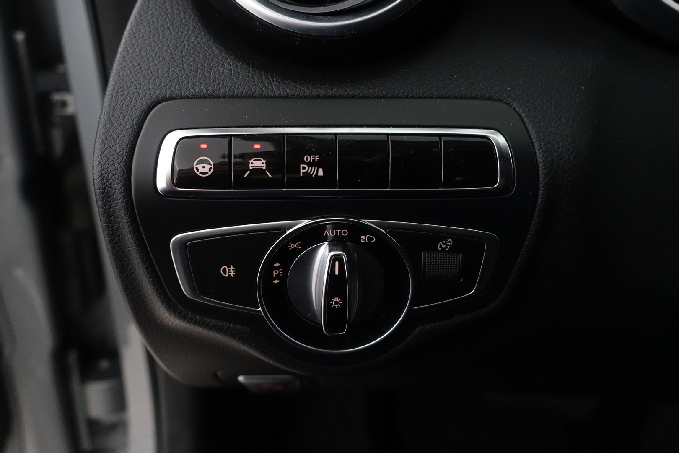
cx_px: 340
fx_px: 604
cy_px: 226
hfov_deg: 58.7
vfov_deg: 41.1
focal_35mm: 32
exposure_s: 1/40
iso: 1000
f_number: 2.5
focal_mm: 11.56
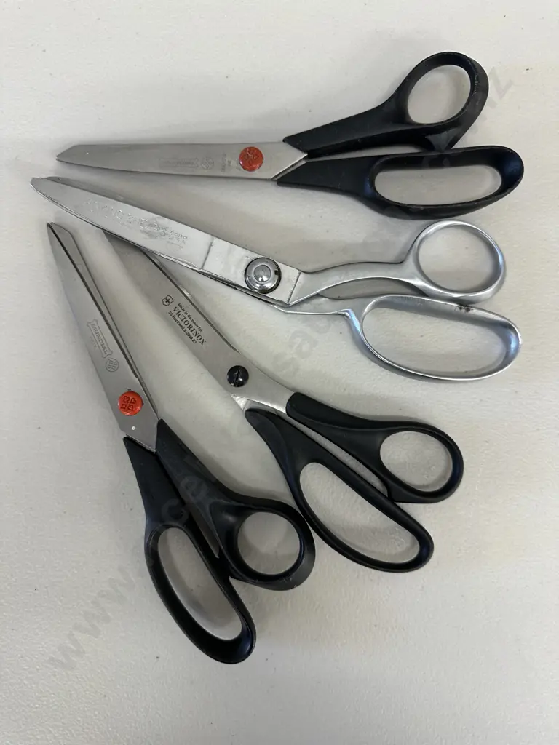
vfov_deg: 71.6
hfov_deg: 56.8
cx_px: 280
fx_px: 517
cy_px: 372
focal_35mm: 24
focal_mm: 6.86
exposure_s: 1/50
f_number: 1.78
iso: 125
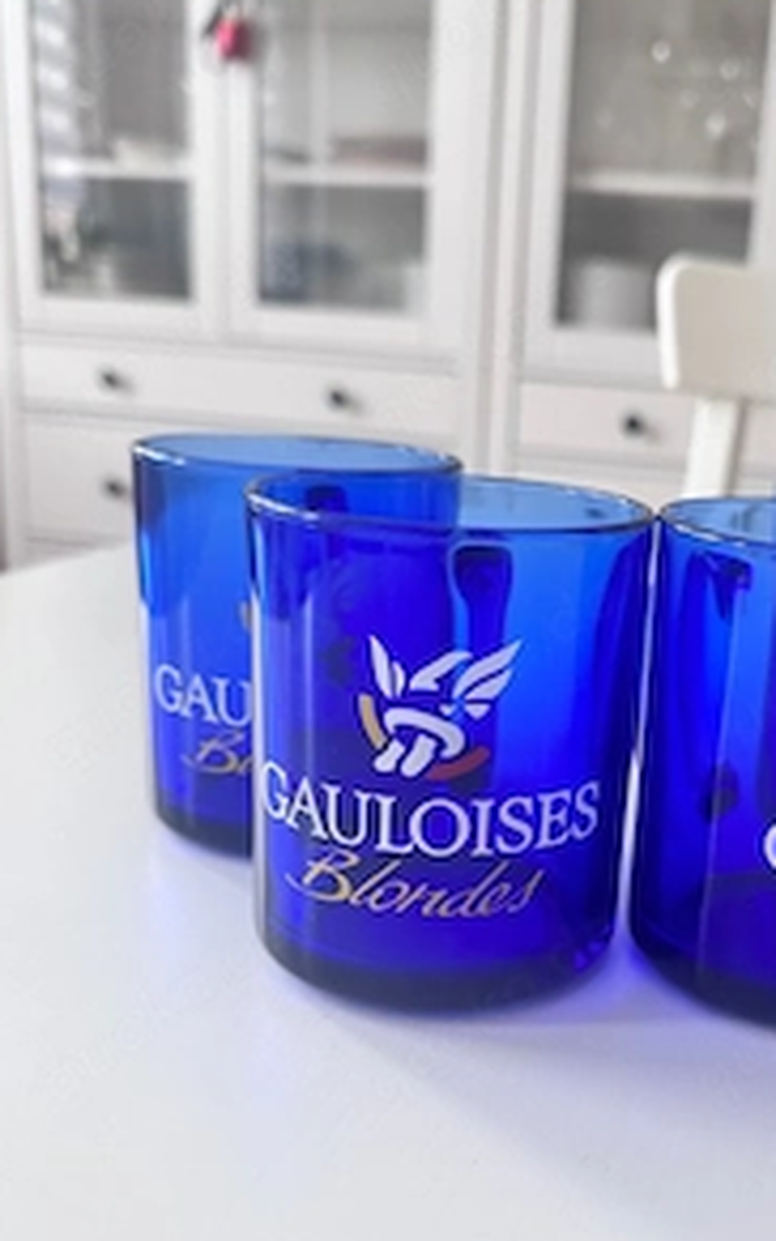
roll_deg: -4.2
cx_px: 584
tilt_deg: -17.3
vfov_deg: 55.1
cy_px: 721
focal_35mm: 35
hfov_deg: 35.5
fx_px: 1184
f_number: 1.78
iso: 200
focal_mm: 6.76
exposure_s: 1/99
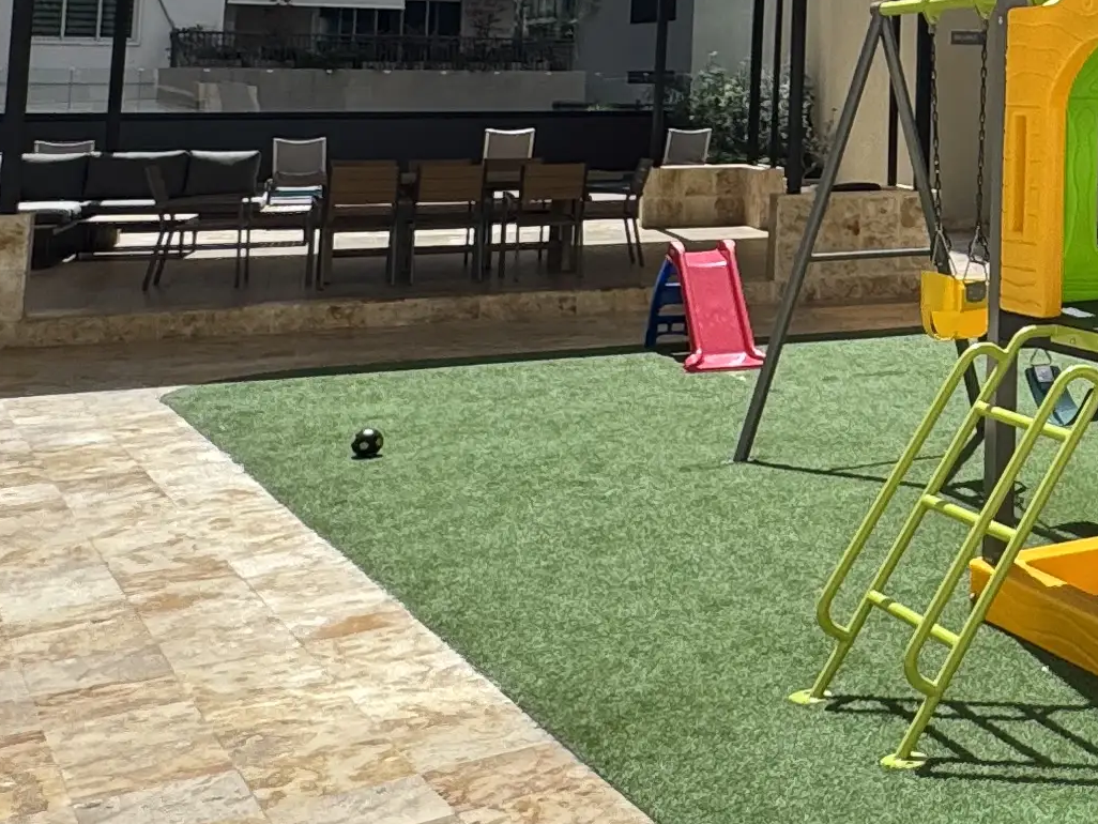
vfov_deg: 24.9
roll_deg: +1.3
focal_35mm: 55
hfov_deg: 29.3
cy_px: -65
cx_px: 1367
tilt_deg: +5.8
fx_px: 1745
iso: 50
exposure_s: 1/1395
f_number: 2.2
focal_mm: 2.22
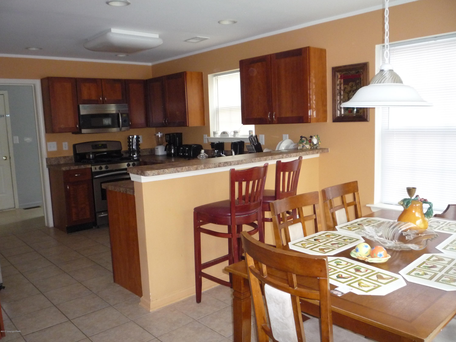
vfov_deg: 46.8
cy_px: 171
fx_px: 395
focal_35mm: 30
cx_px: 228
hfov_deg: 60.0
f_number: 3.3
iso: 400
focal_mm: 5.2
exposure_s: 1/30
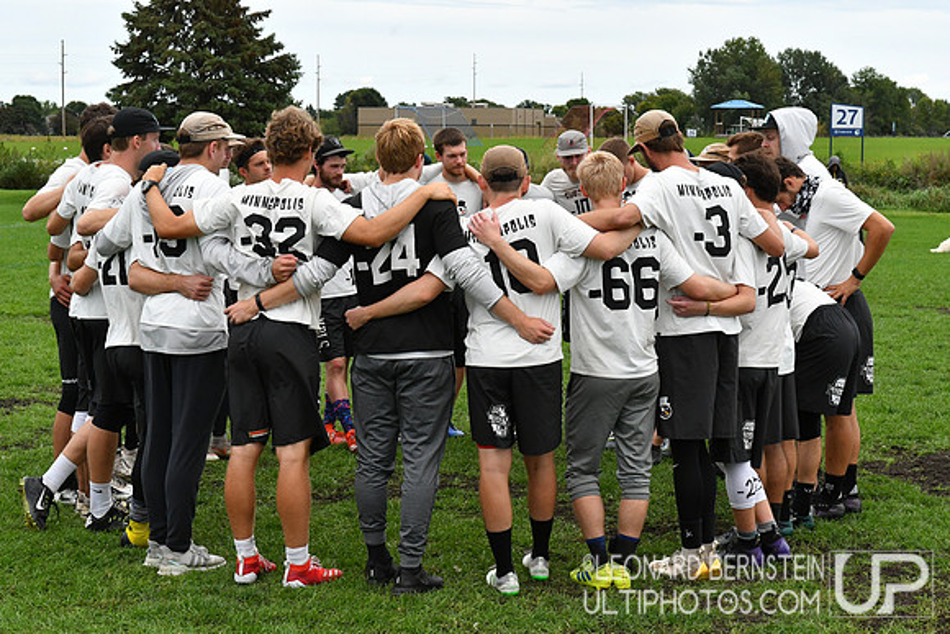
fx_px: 1900
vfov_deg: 18.9
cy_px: 317
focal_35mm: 72
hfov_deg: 28.1
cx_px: 475
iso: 1600
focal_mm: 48
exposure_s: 1/1250
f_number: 9
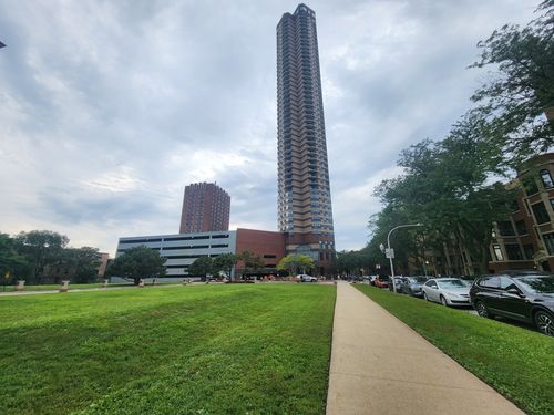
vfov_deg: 89.9
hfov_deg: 106.2
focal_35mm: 13
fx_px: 208
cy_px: 208
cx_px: 277
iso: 50
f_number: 2.2
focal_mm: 2.2
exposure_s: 1/890
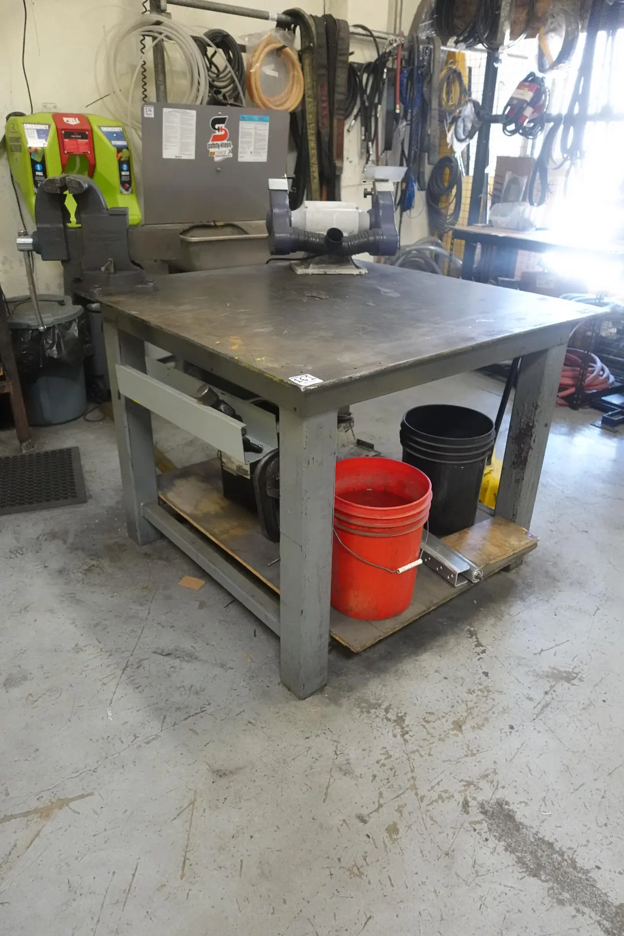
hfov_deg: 53.1
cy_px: 468
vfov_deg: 73.7
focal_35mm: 24
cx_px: 312
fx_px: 624
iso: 4000
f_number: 1.8
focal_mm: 8.8
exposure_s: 1/250
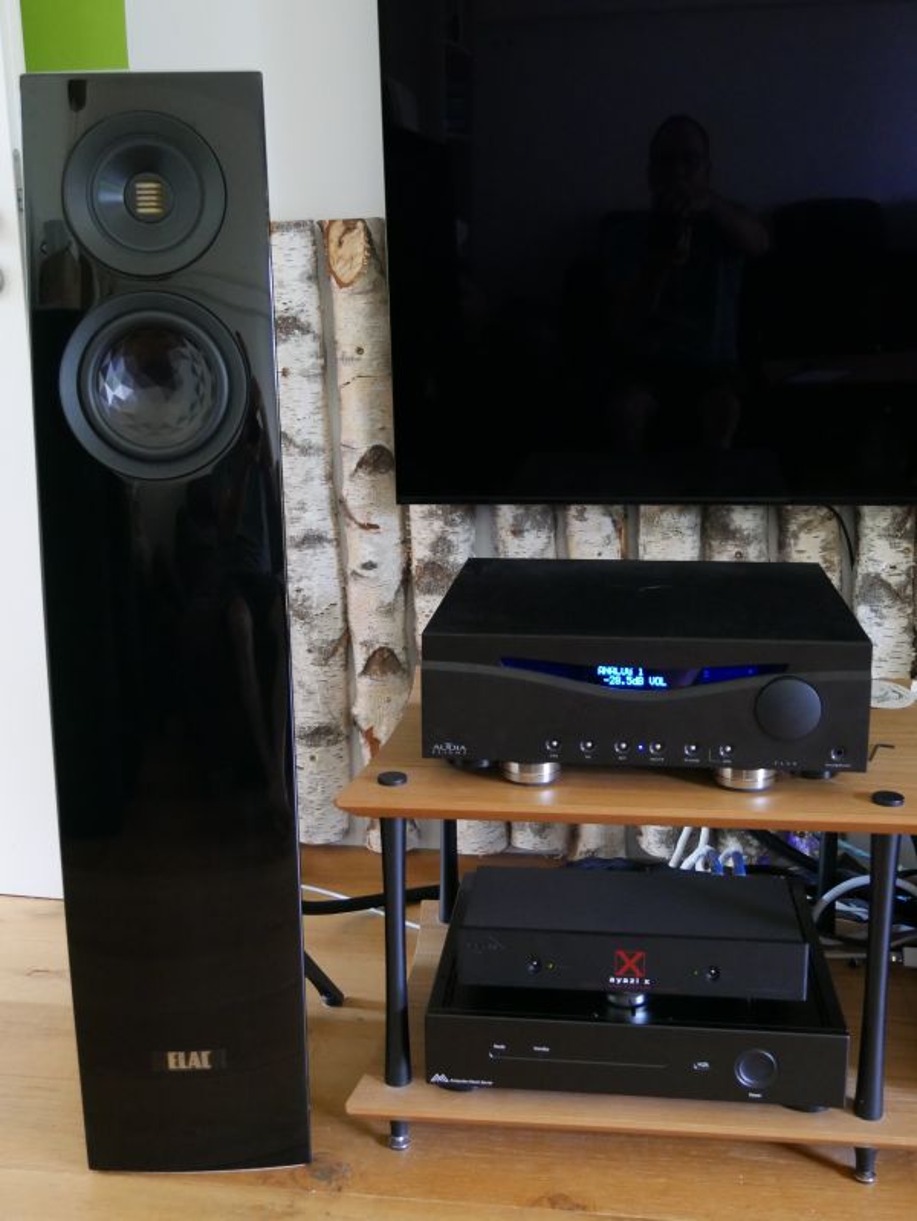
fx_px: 1341
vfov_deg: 49.0
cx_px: 458
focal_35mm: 38
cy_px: 610
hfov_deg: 37.7
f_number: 3.8
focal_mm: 19
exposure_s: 1/20
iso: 3200
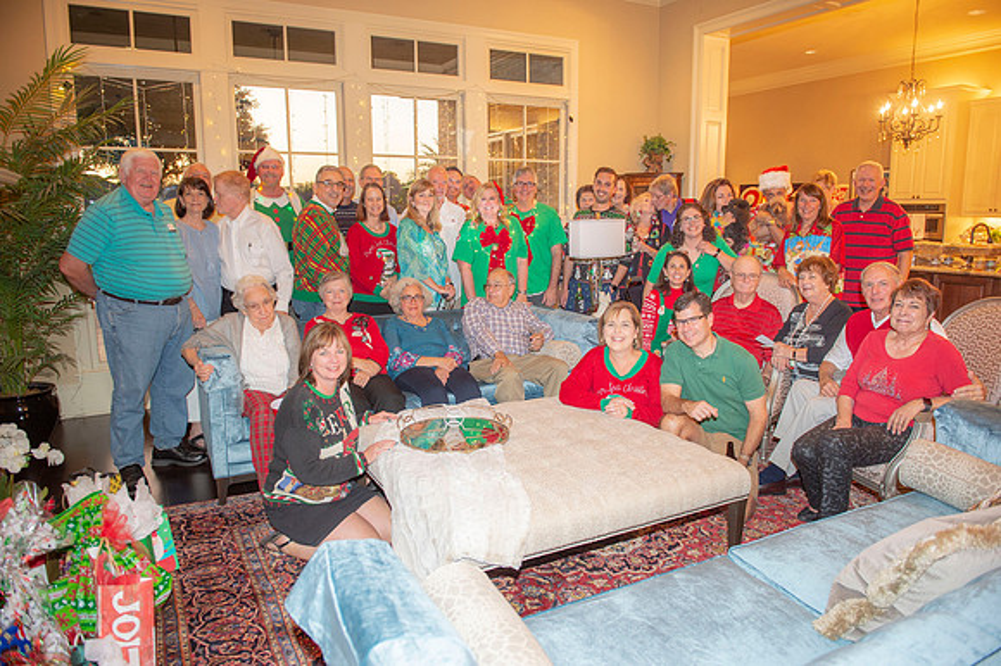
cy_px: 333
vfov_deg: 53.1
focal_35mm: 24
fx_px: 667
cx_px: 500
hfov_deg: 73.8
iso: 800
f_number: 3.5
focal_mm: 24
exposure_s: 1/60
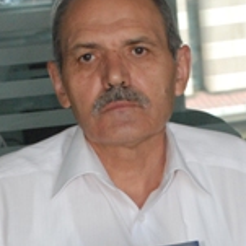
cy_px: 264
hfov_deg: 12.1
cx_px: 134
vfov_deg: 12.0
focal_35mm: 144
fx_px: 1158
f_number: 5.6
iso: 1600
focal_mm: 38
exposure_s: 1/60
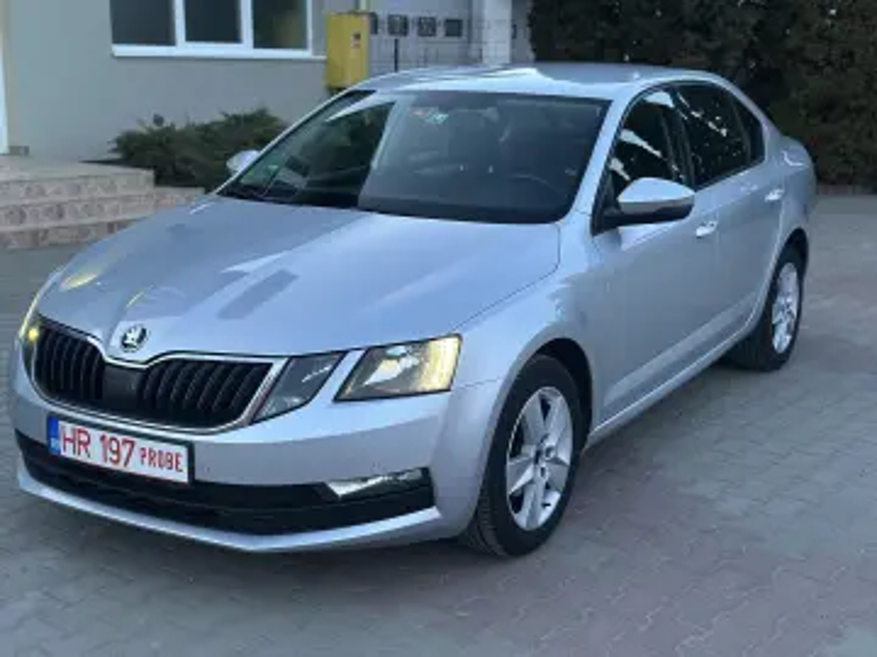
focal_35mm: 48
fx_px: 1216
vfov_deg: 30.3
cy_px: 328
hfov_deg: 39.7
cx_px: 438
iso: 400
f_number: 1.78
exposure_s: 1/50
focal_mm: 6.86
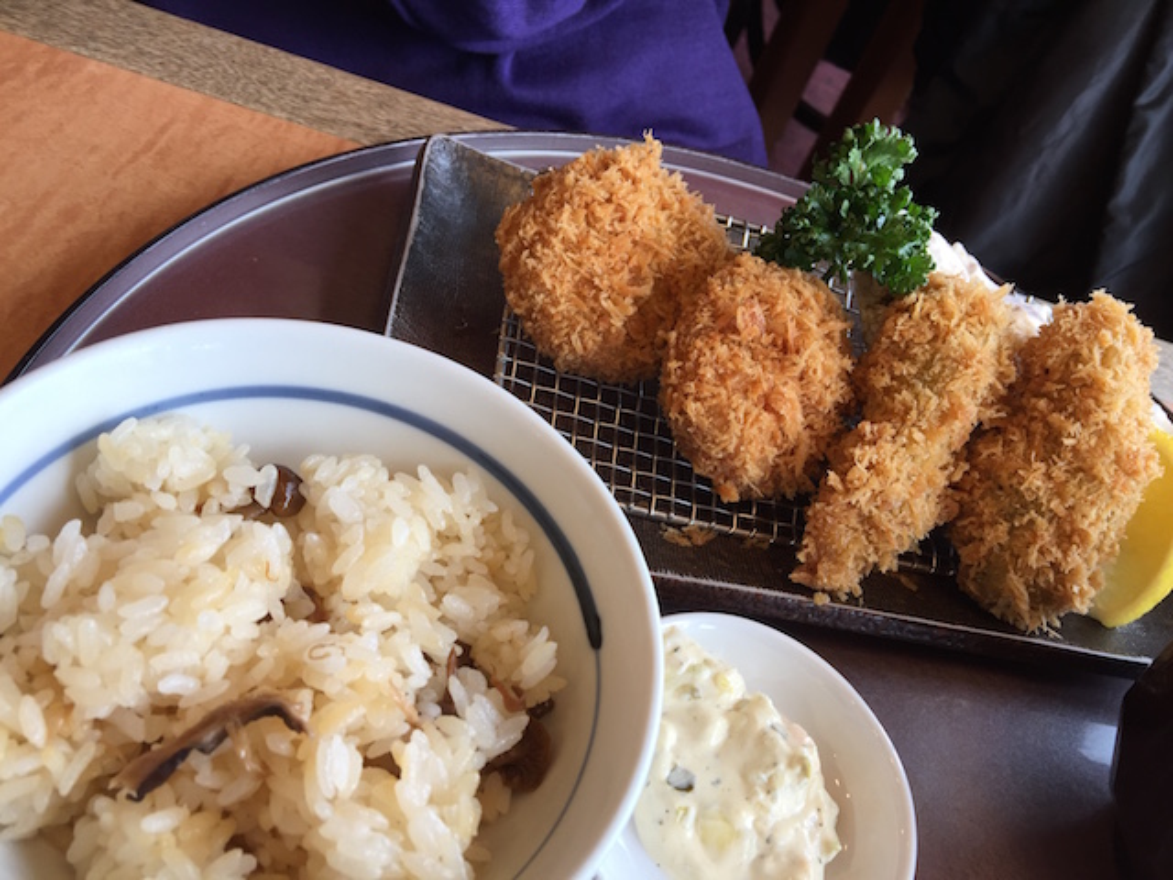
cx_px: 586
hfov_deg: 61.7
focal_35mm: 29
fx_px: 983
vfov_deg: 48.2
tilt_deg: -47.1
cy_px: 440
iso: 40
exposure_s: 1/60
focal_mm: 4.15
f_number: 2.2
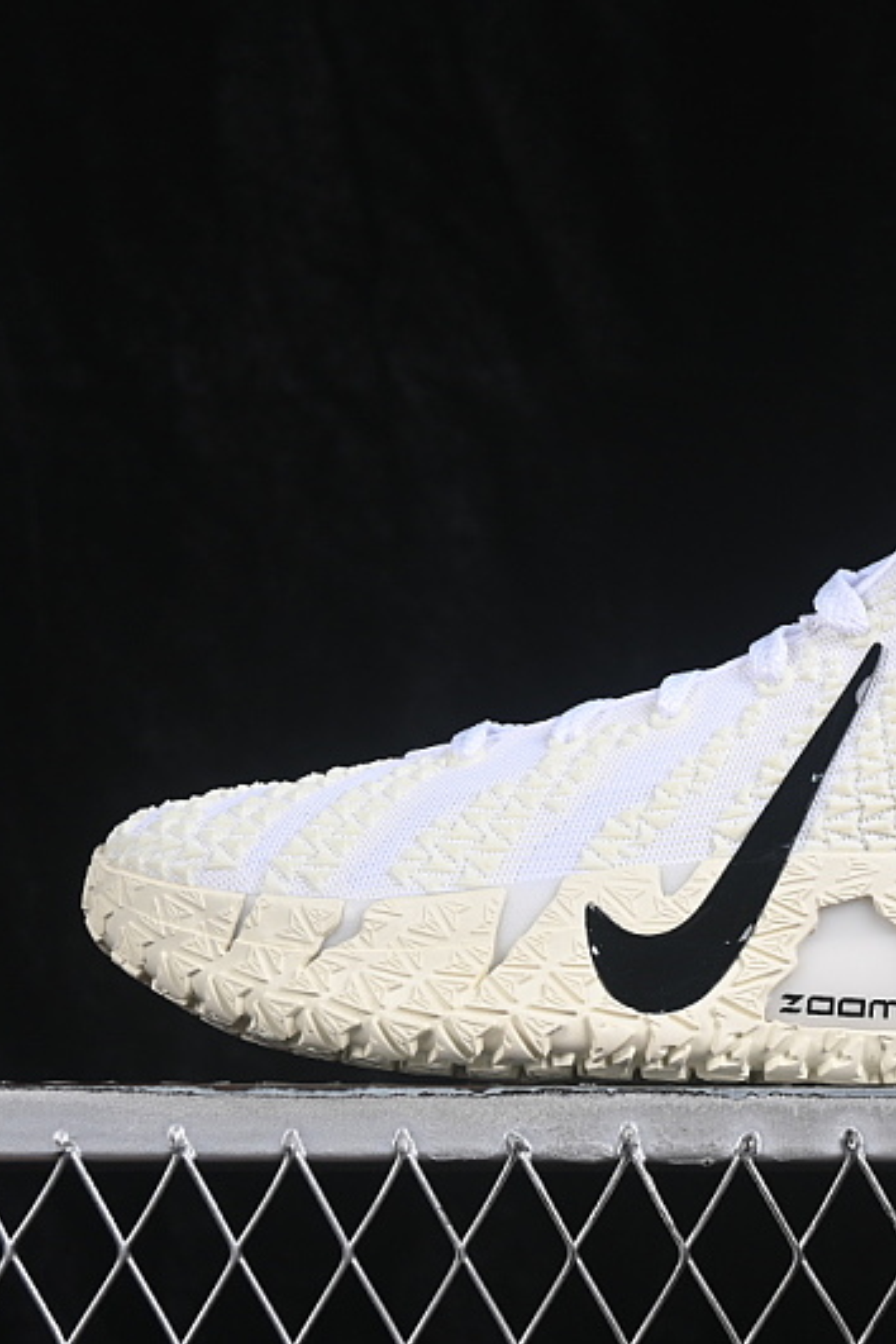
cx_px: 815
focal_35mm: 113
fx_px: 4218
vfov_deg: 18.1
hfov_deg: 12.0
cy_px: 672
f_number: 8
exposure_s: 1/80
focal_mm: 50
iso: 160
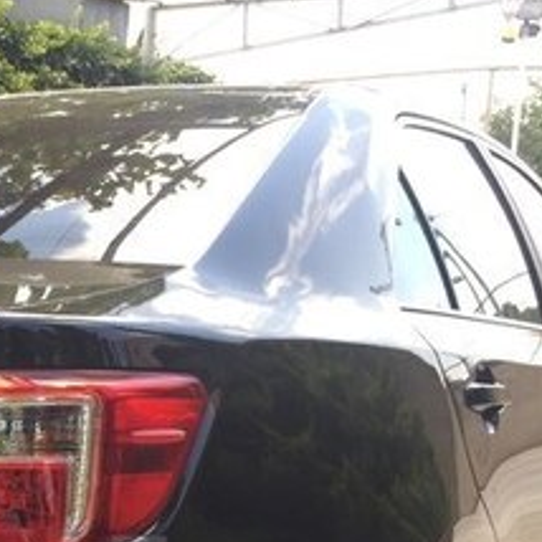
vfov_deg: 21.0
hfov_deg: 20.6
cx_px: -91
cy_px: 574
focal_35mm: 79
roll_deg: -2.6
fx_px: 1399
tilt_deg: -11.5
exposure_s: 1/363
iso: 32
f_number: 2.2
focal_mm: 4.15
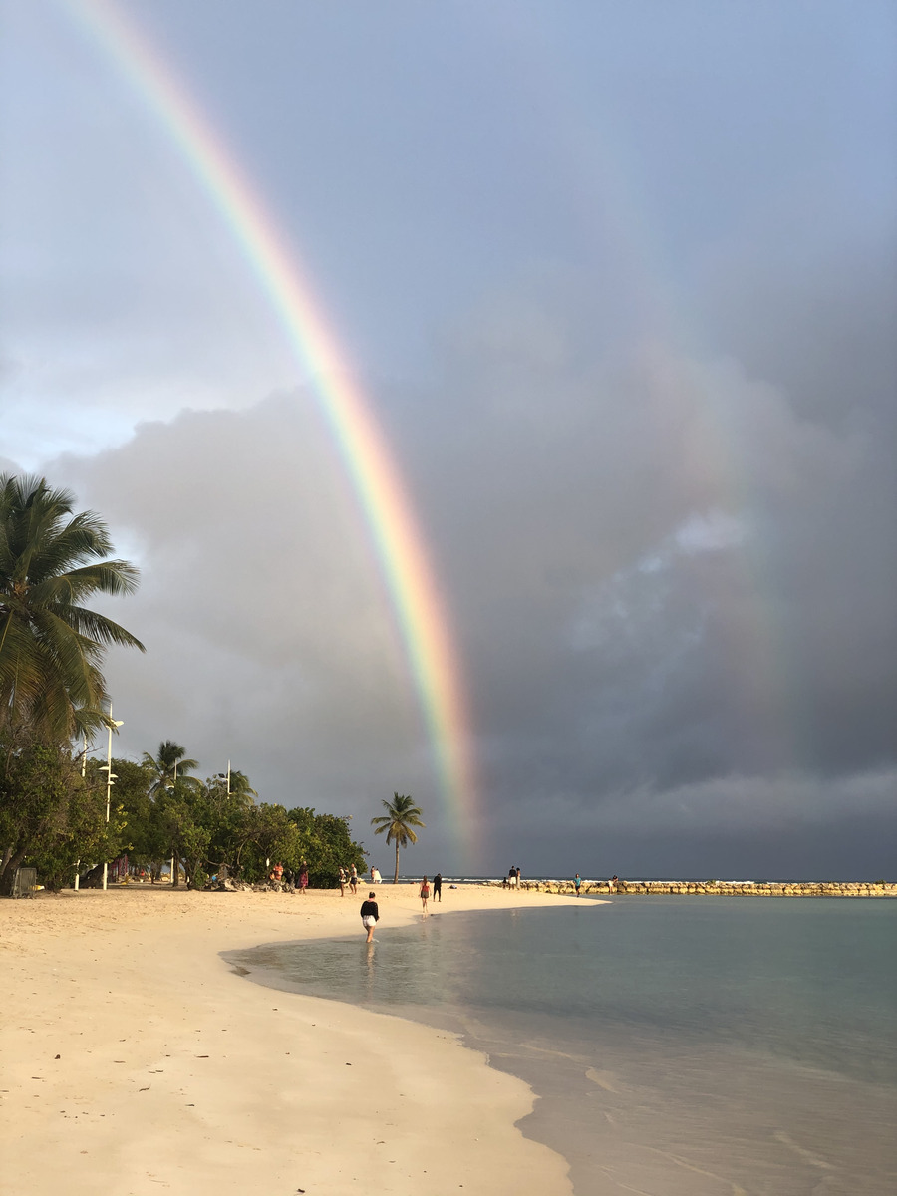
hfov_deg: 28.0
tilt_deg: +8.2
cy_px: 598
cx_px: 448
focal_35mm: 52
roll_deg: +0.7
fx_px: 1797
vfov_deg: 36.8
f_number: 2.4
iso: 16
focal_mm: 6
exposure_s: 1/206
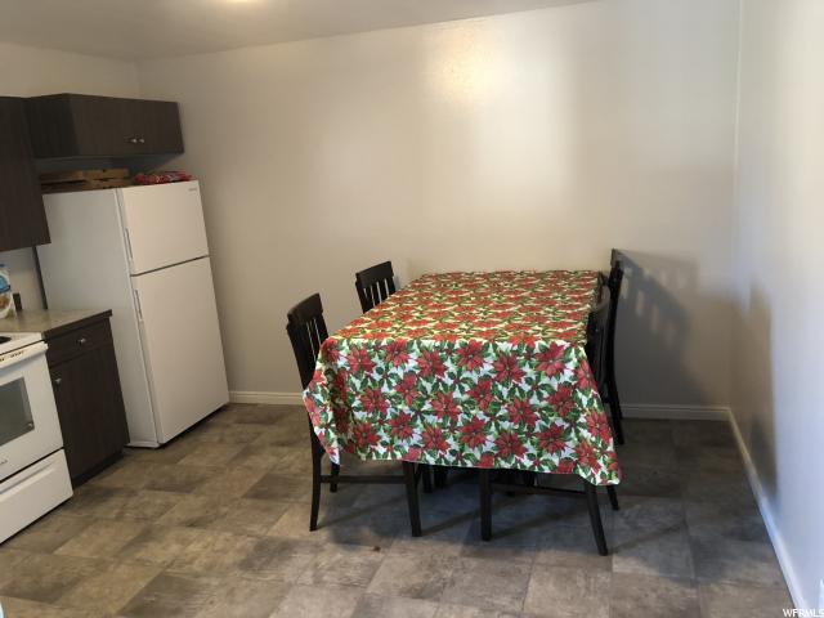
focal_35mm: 28
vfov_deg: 49.7
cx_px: 412
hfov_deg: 63.4
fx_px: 667
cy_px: 309
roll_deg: +4.4
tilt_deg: -10.9
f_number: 1.8
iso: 100
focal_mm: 4
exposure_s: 1/6
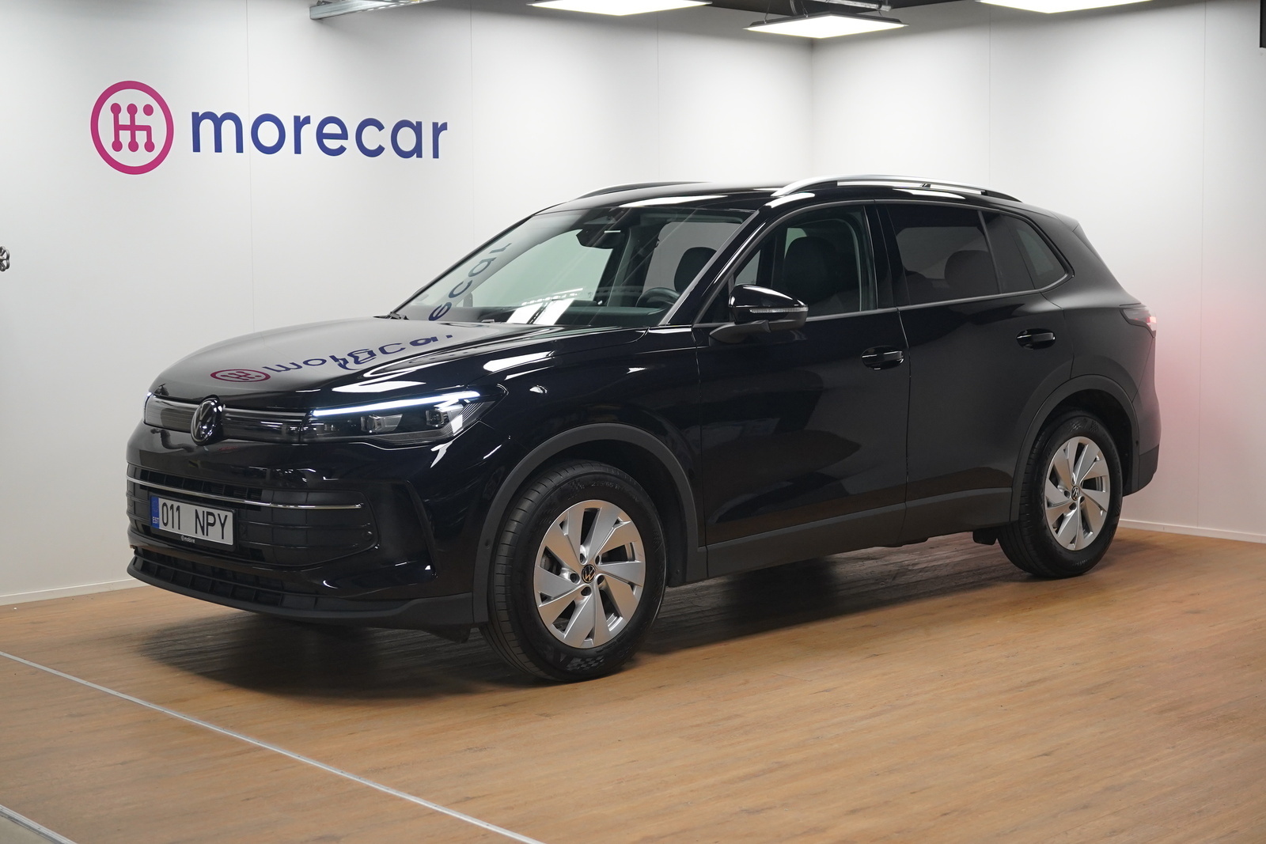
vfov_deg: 26.0
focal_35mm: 52
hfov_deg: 38.2
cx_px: 633
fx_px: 1829
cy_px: 422
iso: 1600
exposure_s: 1/160
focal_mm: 35.3
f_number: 3.2
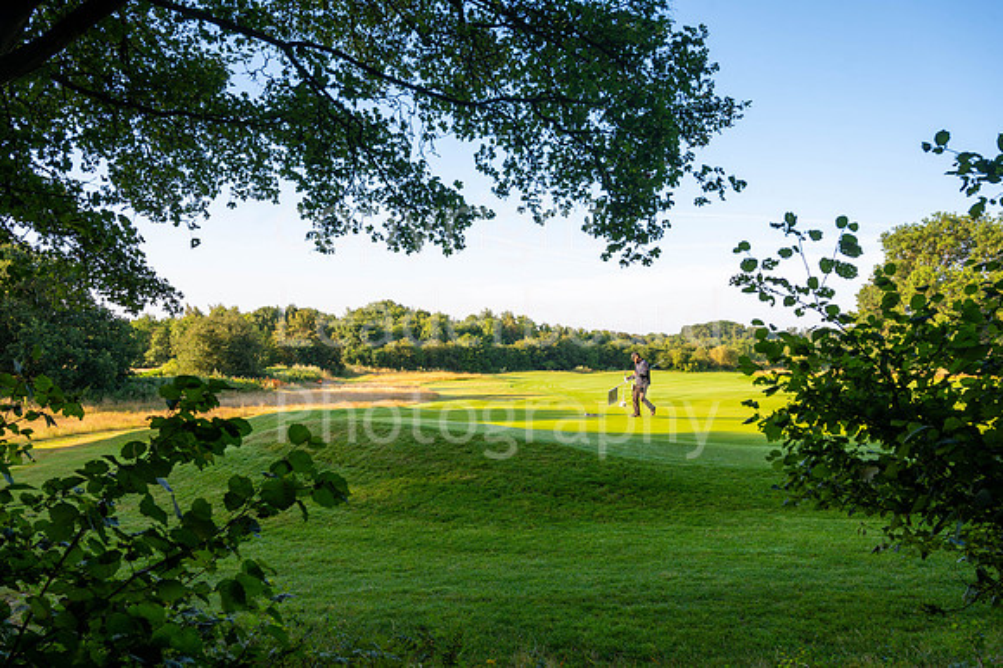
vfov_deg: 43.6
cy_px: 334
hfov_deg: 62.0
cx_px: 502
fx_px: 835
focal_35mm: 30
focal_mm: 30
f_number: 7.1
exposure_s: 1/125
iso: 125
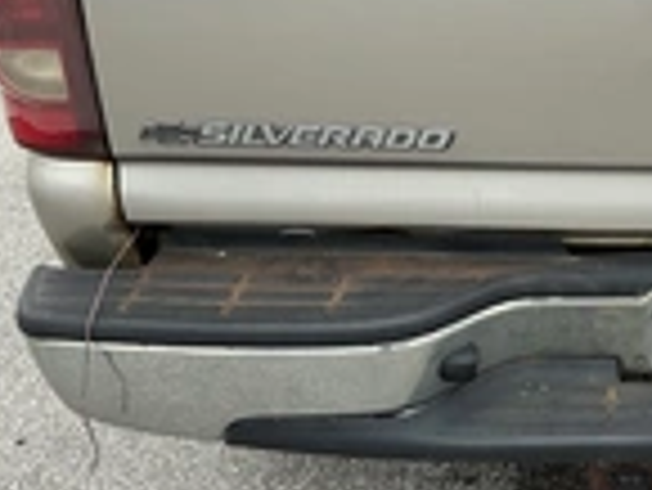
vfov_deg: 19.1
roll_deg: -0.5
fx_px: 1452
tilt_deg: -22.4
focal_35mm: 77
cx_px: 724
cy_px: 139
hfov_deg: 23.7
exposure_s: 1/205
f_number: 1.8
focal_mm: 3
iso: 20
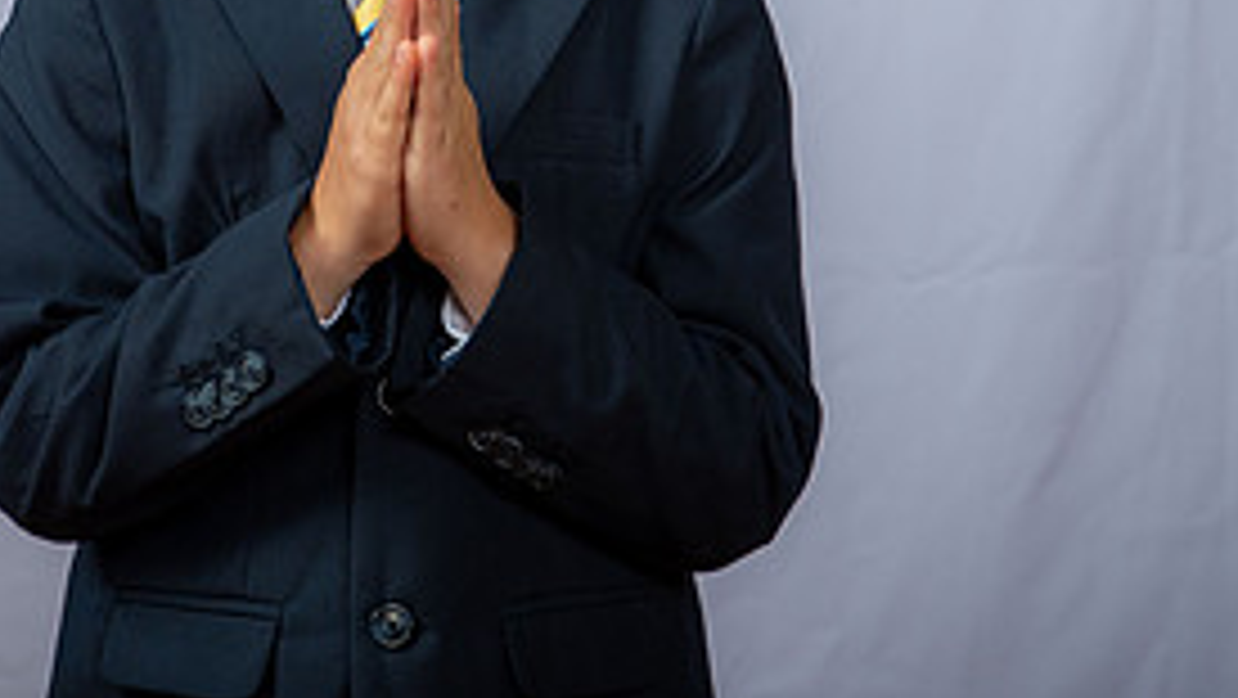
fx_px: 4499
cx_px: 293
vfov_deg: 8.8
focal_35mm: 137
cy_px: -32
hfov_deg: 15.6
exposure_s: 1/200
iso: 250
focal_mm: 62
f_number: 5.6
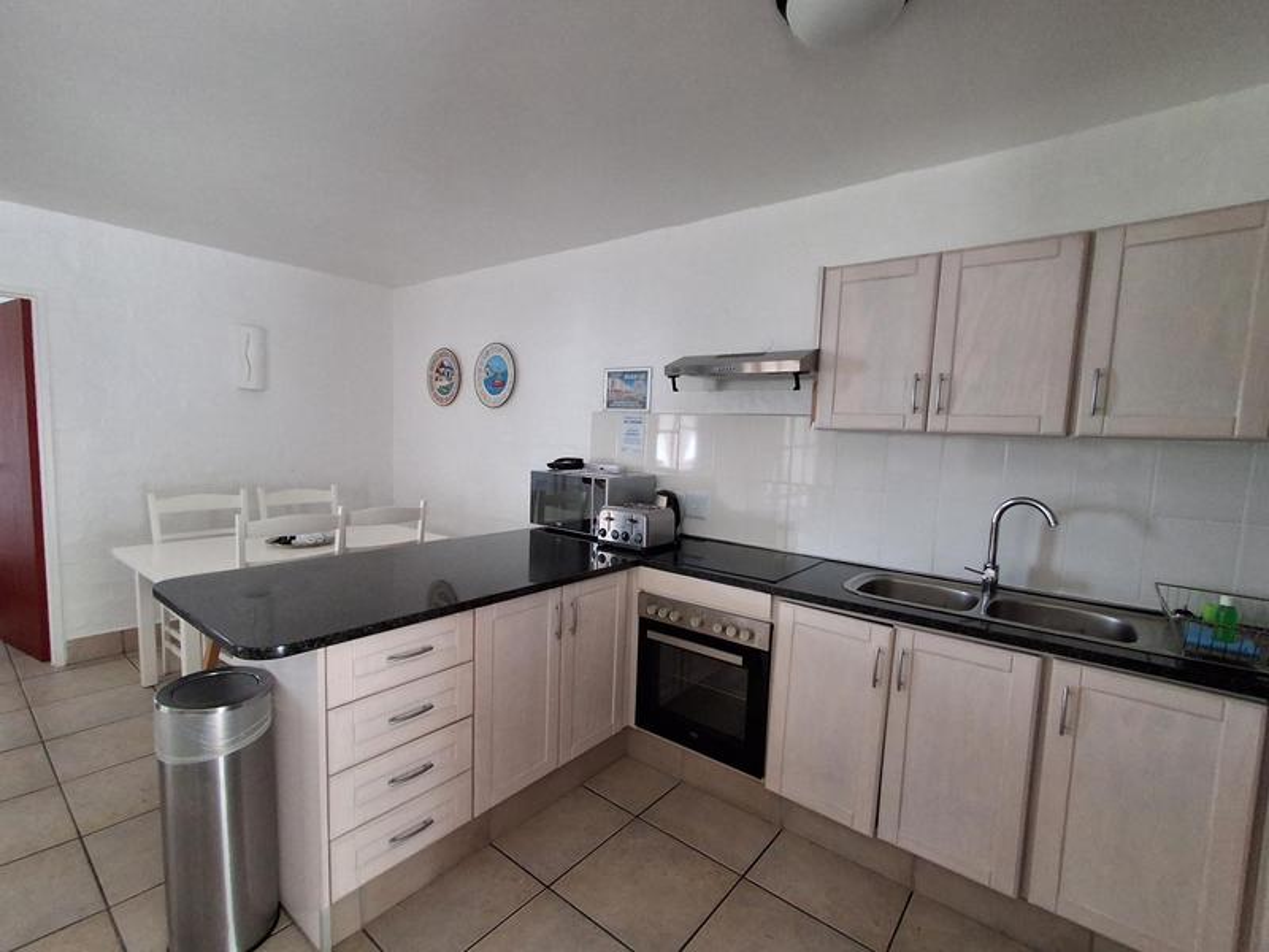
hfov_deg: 94.5
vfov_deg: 78.1
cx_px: 634
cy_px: 476
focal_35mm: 16
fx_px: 587
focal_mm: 1.64
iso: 400
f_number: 2.2
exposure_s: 1/33
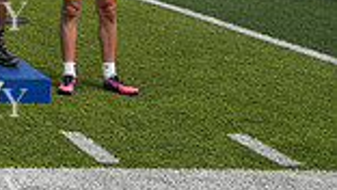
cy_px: -201
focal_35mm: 117
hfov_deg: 15.5
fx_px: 1046
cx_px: -285
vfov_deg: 9.6
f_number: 9
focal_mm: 20
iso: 100
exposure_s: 1/160
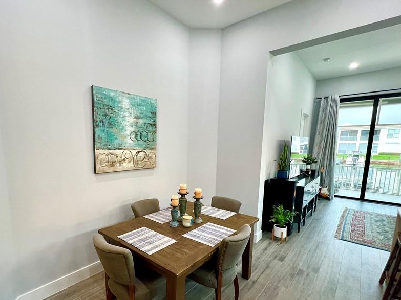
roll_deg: +0.5
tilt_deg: -8.6
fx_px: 197
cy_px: 174
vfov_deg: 74.2
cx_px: 165
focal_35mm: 17
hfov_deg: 90.1
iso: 200
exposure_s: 1/120
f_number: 1.8
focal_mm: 1.57
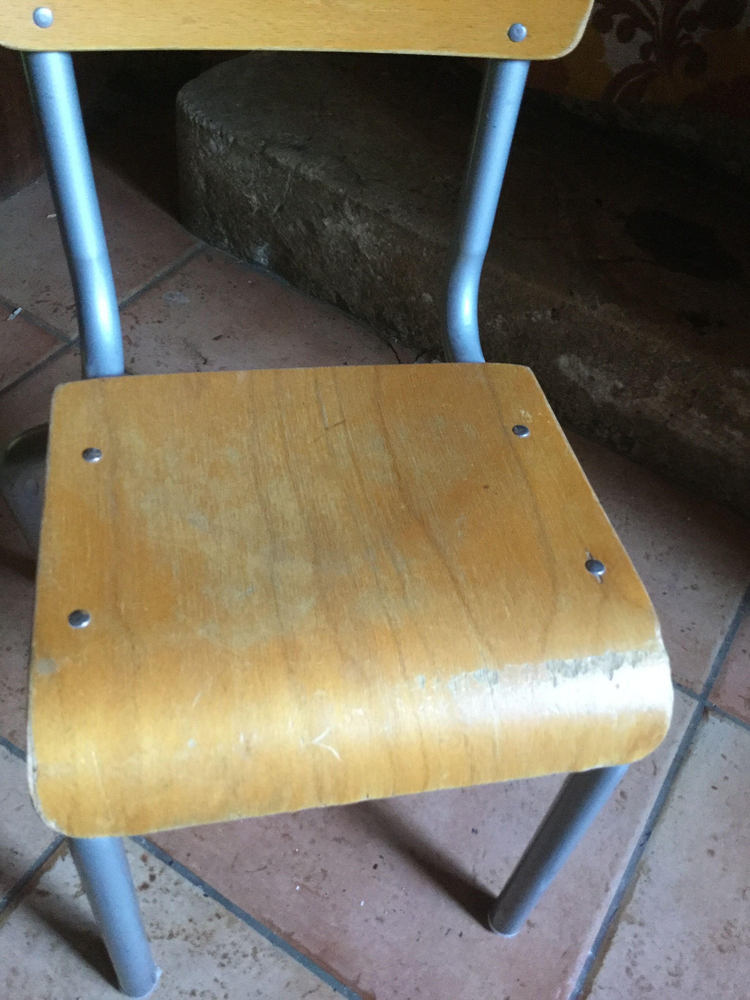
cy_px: 500
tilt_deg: -52.3
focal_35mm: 31
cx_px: 375
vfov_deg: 58.4
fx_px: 896
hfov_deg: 45.4
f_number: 2.4
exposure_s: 1/17
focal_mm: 3.3
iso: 200
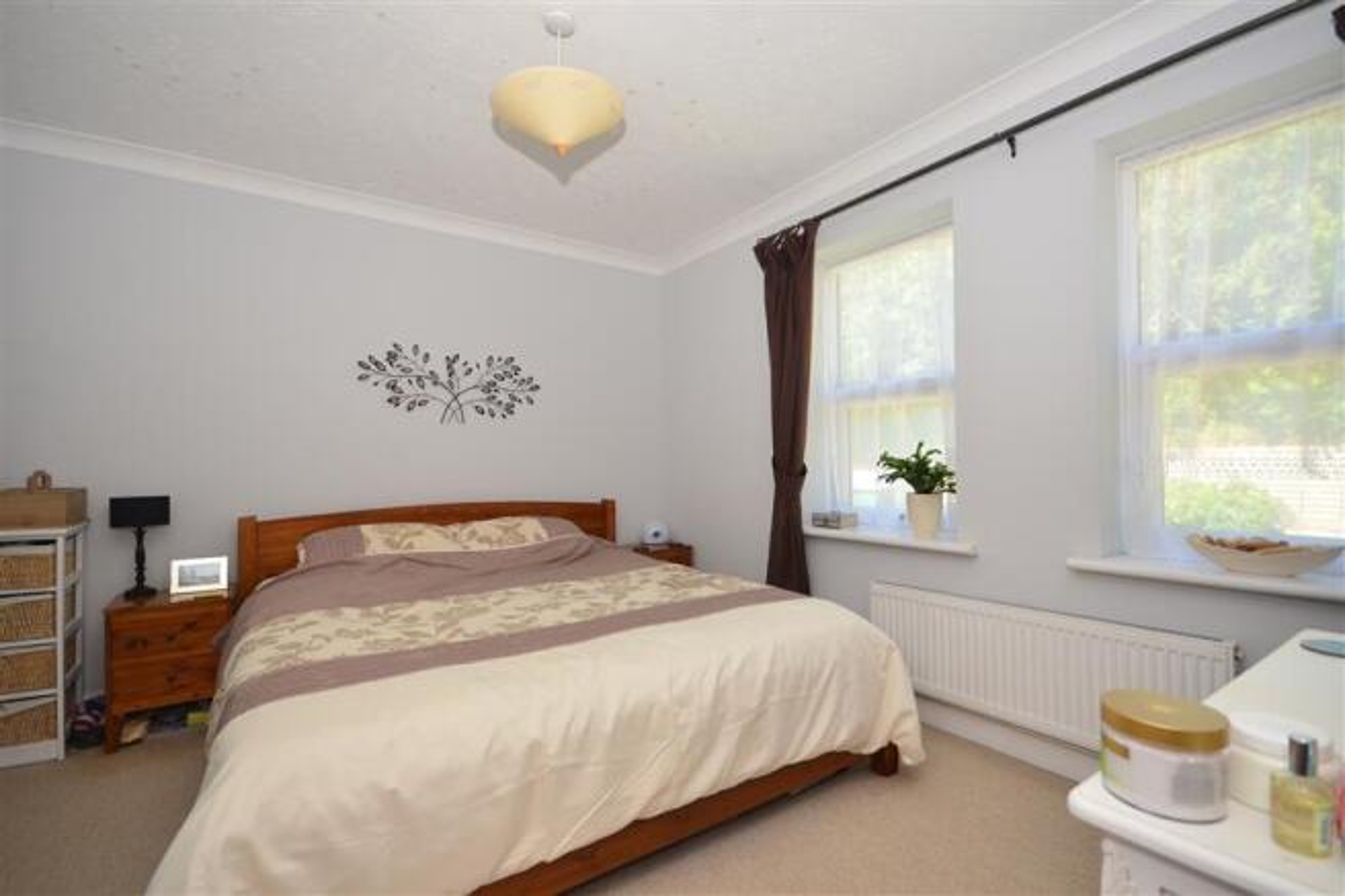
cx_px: 672
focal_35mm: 17
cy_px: 448
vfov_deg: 69.6
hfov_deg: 92.5
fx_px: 644
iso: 200
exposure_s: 1/60
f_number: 5.6
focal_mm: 11.5
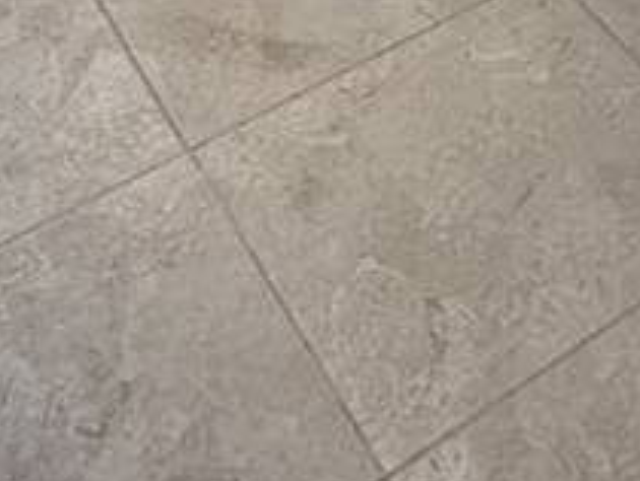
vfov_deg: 11.4
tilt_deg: -15.9
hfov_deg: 19.2
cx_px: 771
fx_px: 1777
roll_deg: -0.3
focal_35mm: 96
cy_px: -828
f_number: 2.2
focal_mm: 2.22
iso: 200
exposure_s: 1/99
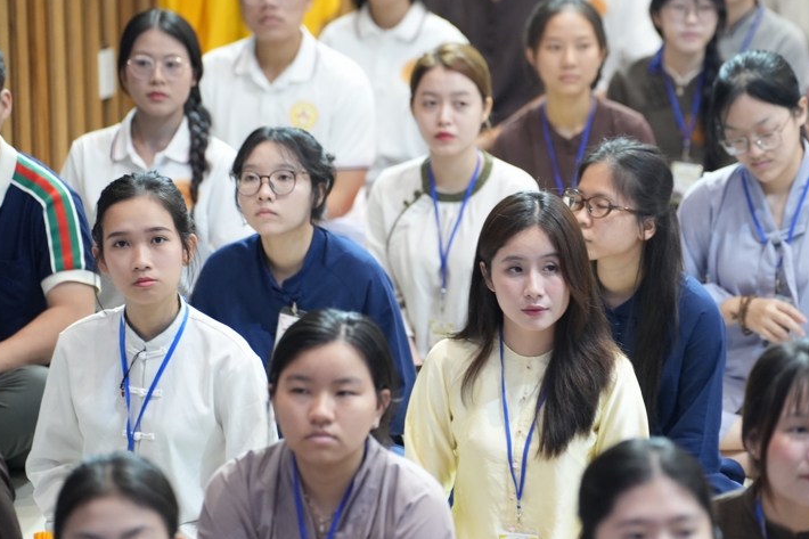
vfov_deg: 7.9
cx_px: 487
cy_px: 255
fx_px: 3887
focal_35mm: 173
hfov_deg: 11.9
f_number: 2.8
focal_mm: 126
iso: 3200
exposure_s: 1/100
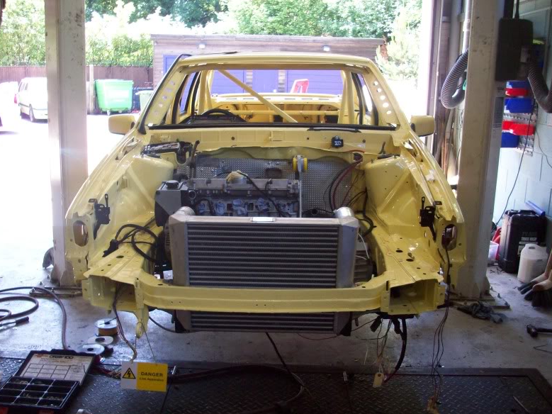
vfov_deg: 37.7
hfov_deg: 49.0
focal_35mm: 38
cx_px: 275
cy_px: 212
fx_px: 606
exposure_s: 1/64
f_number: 2.8
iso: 133
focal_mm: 6.2
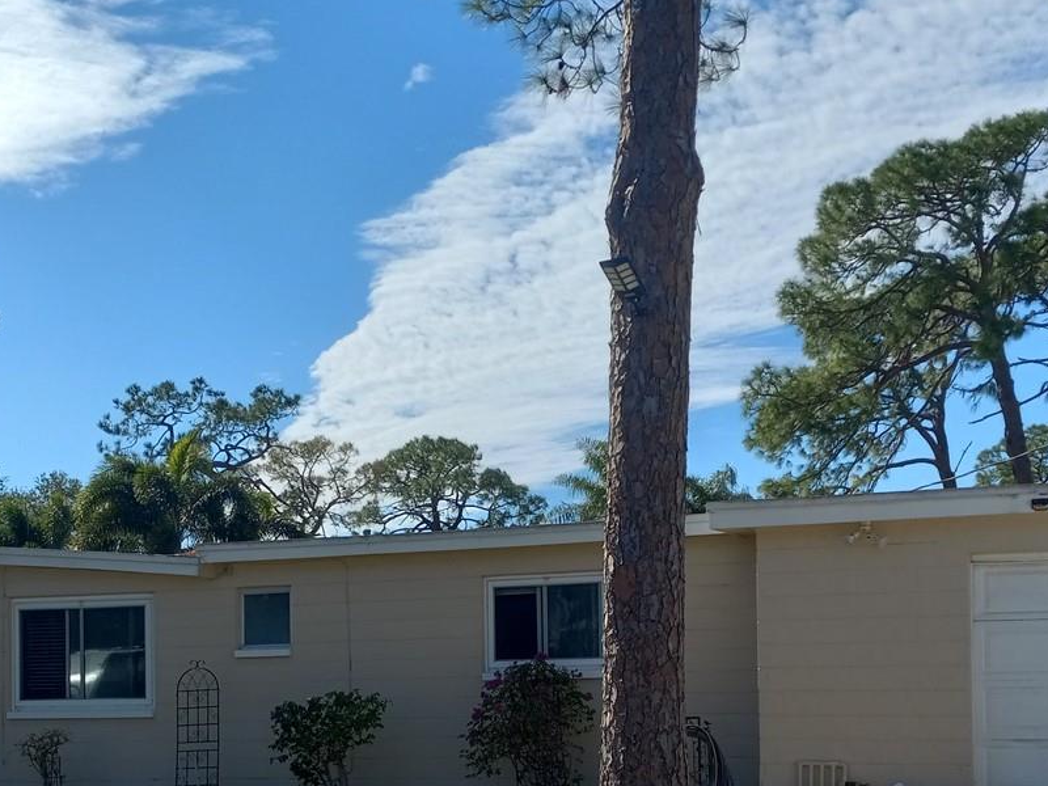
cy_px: 671
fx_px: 1635
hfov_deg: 35.4
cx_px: 426
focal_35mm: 54
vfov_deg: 26.3
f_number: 1.8
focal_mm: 3.94
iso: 40
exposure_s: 1/1972
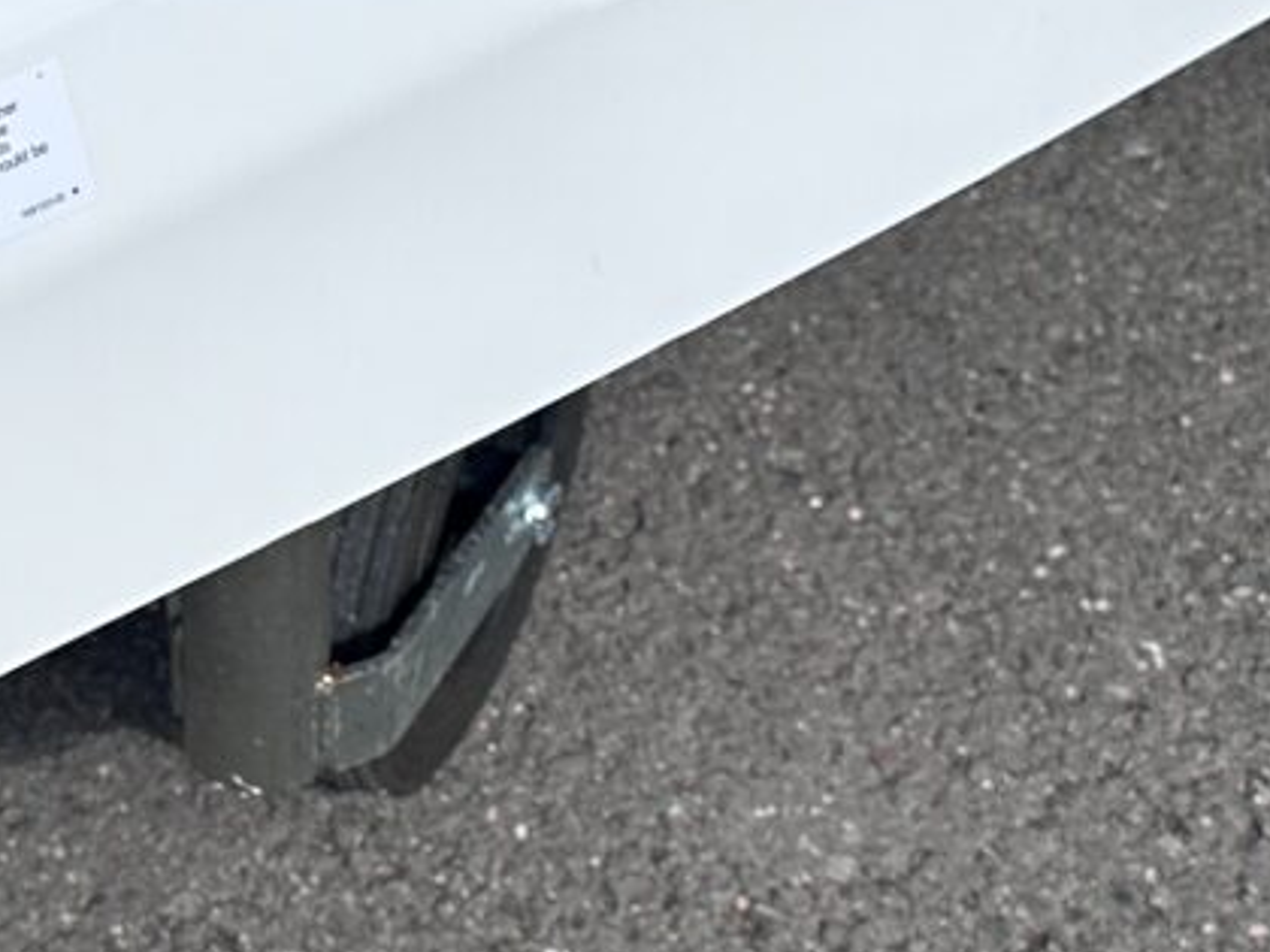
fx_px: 4293
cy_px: 54
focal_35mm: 117
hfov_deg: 16.2
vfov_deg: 12.5
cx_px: -218
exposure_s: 1/6623
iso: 80
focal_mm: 6.86
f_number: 1.78
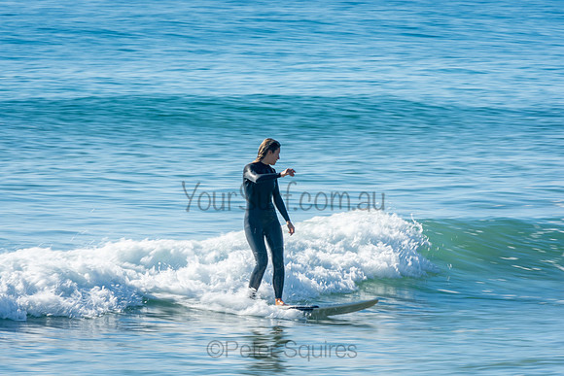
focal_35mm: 570
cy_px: 188
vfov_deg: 2.4
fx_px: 8932
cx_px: 282
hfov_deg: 3.6
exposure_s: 1/50
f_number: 20
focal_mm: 380
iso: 100
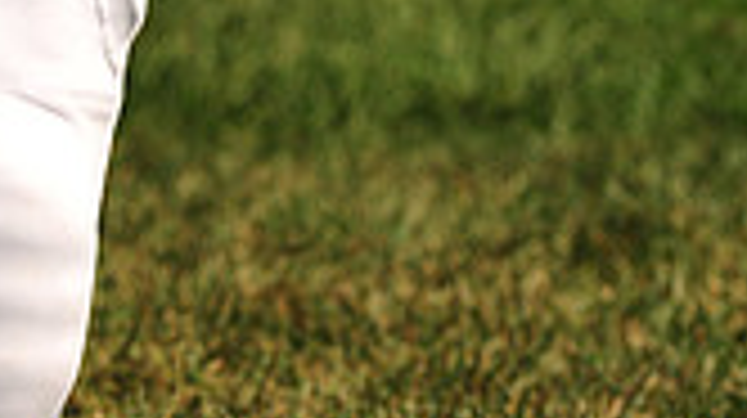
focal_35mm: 513
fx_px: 10151
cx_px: -76
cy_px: -405
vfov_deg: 2.4
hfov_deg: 4.2
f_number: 5
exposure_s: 1/1250
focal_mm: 140
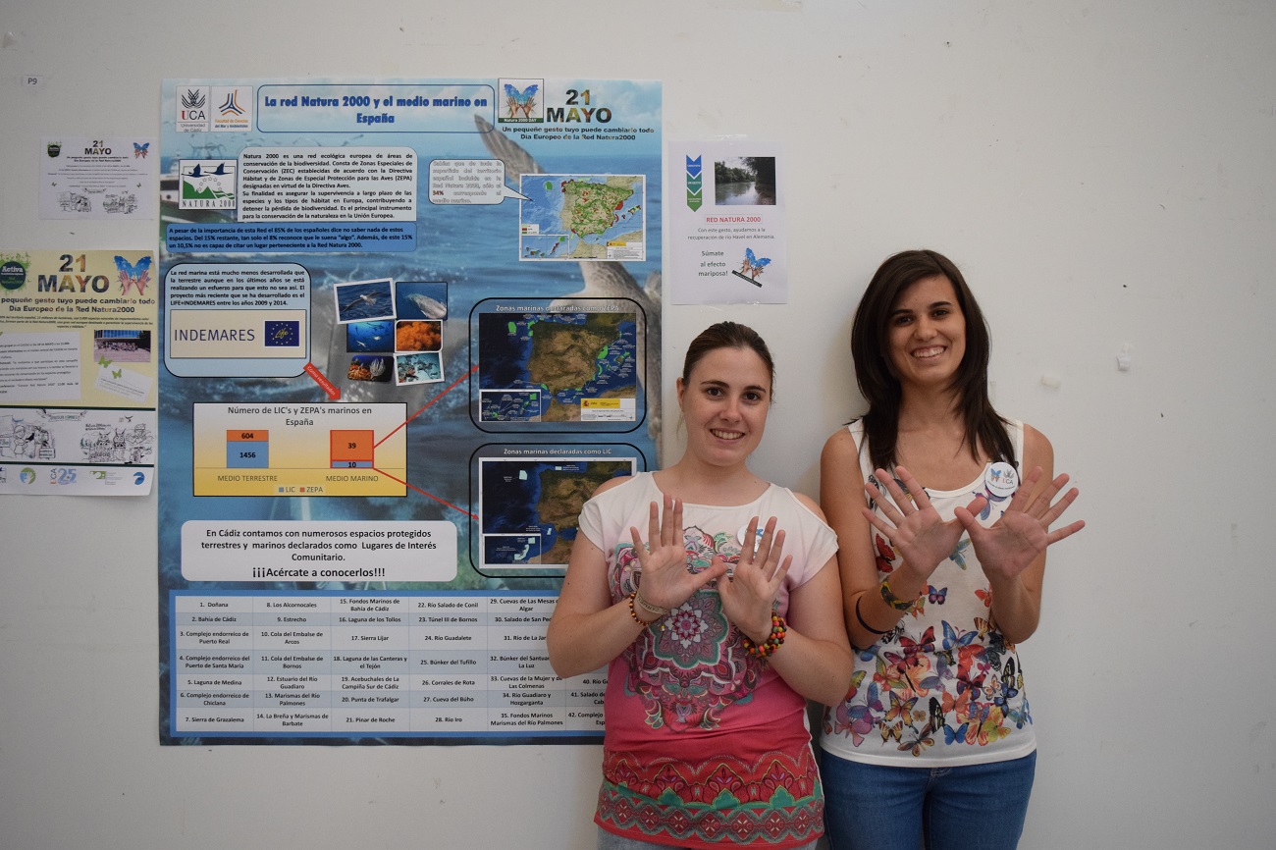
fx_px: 1116
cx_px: 638
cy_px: 425
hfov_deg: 59.5
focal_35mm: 32
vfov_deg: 41.7
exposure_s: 1/160
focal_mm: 21
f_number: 3.8
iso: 2500
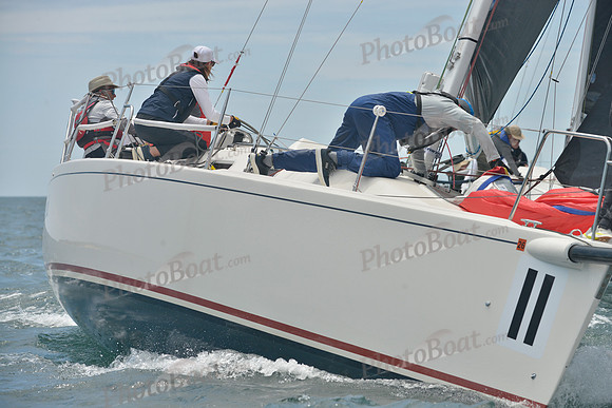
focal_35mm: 200
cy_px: 204
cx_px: 306
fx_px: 3401
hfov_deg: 10.3
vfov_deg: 6.9
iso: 280
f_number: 8
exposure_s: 1/1000
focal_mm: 200
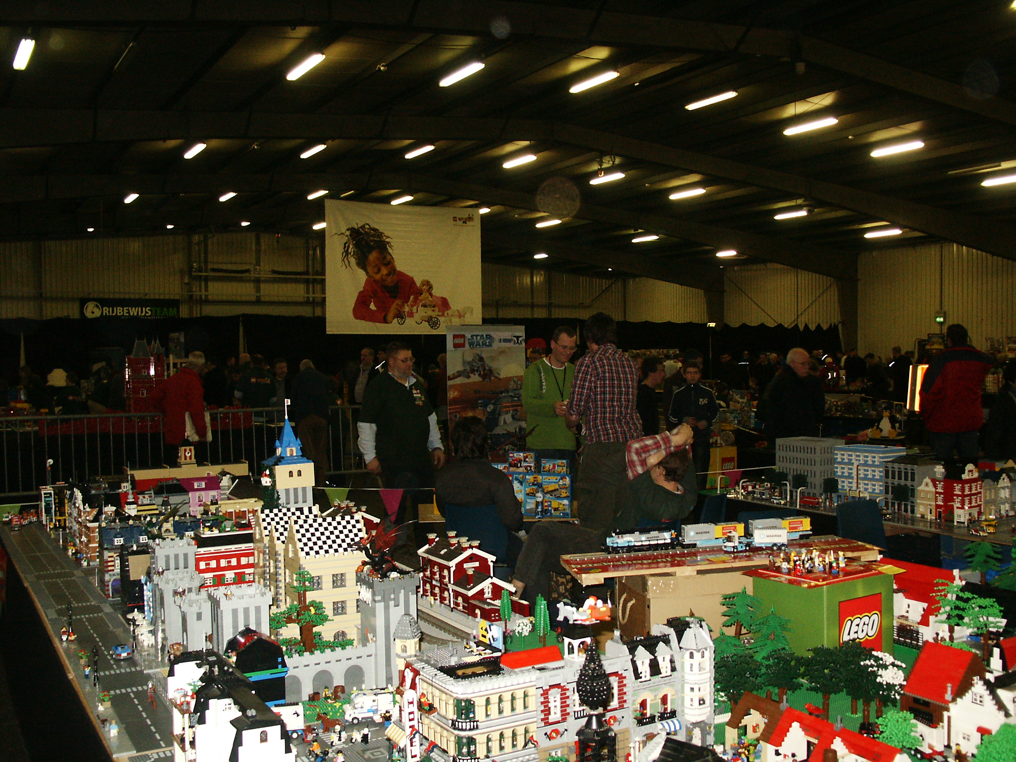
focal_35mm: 35
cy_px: 381
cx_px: 508
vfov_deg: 40.7
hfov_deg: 52.6
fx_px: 1027
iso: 200
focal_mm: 7.18
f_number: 3
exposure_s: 1/45
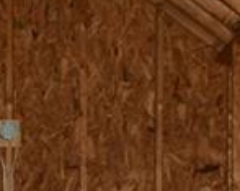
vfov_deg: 8.6
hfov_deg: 10.9
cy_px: 253
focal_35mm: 177
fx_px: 1255
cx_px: 36
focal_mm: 18
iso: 800
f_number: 5
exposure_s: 1/60
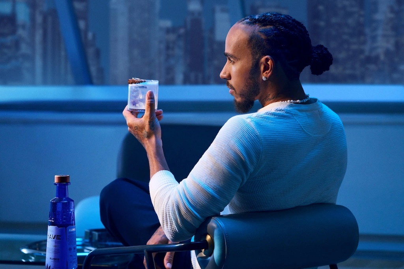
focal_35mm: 111
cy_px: 134
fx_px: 1246
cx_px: 202
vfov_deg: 12.3
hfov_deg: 18.4
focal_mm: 111
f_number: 5
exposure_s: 1/320
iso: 1250
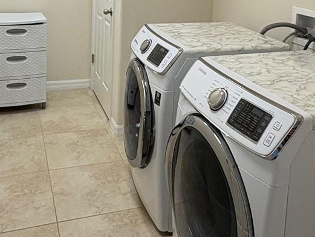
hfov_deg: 43.8
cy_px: -1
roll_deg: -3.2
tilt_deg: -6.5
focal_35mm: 43
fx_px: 391
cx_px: 148
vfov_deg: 31.1
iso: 160
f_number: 2.2
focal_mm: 2.22
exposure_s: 1/120
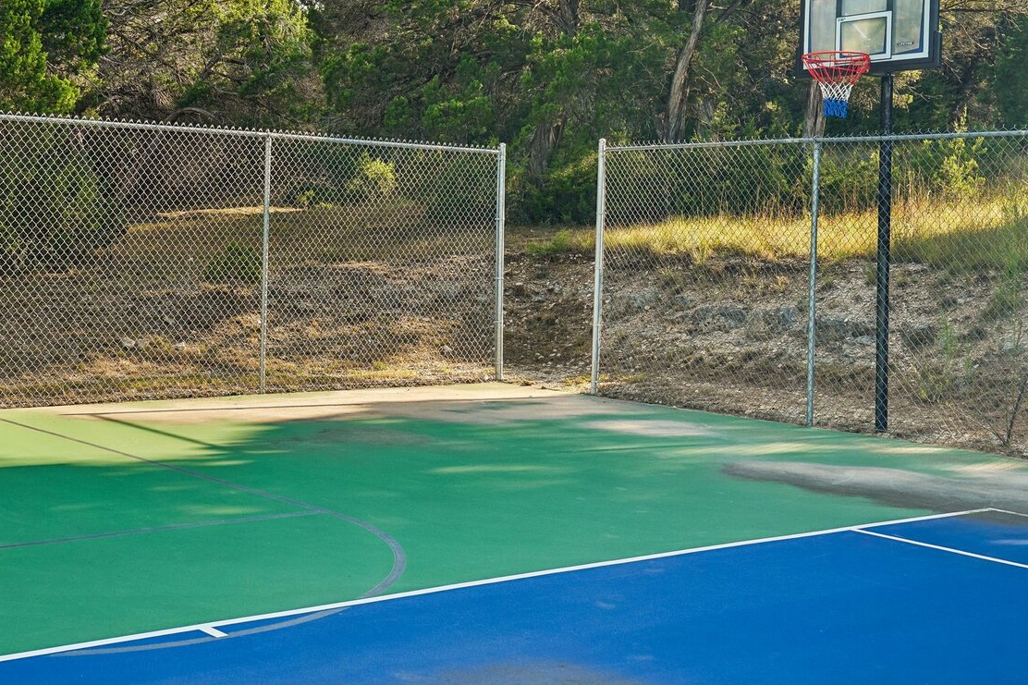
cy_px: 235
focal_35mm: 51
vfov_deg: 26.3
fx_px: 1456
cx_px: 294
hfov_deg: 38.2
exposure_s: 1/80
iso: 200
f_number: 8
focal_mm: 35
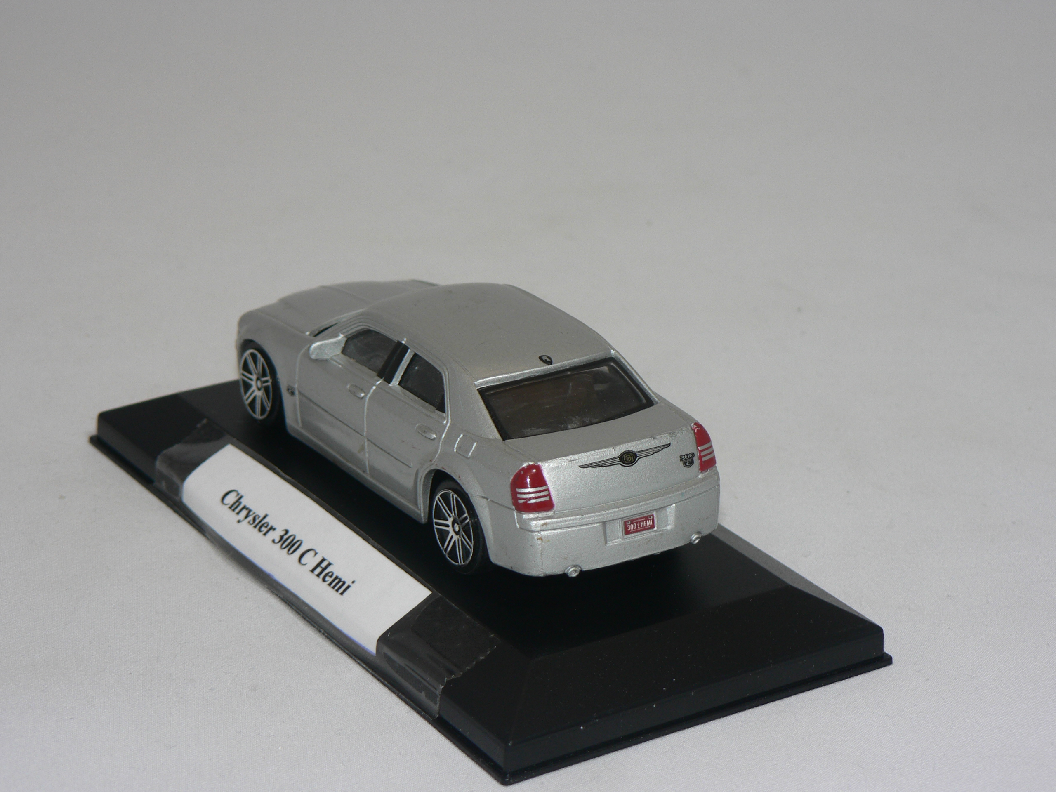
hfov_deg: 21.5
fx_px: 2776
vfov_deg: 16.2
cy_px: 396
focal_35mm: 91
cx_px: 528
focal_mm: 15.2
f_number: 3.2
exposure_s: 1/60
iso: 80
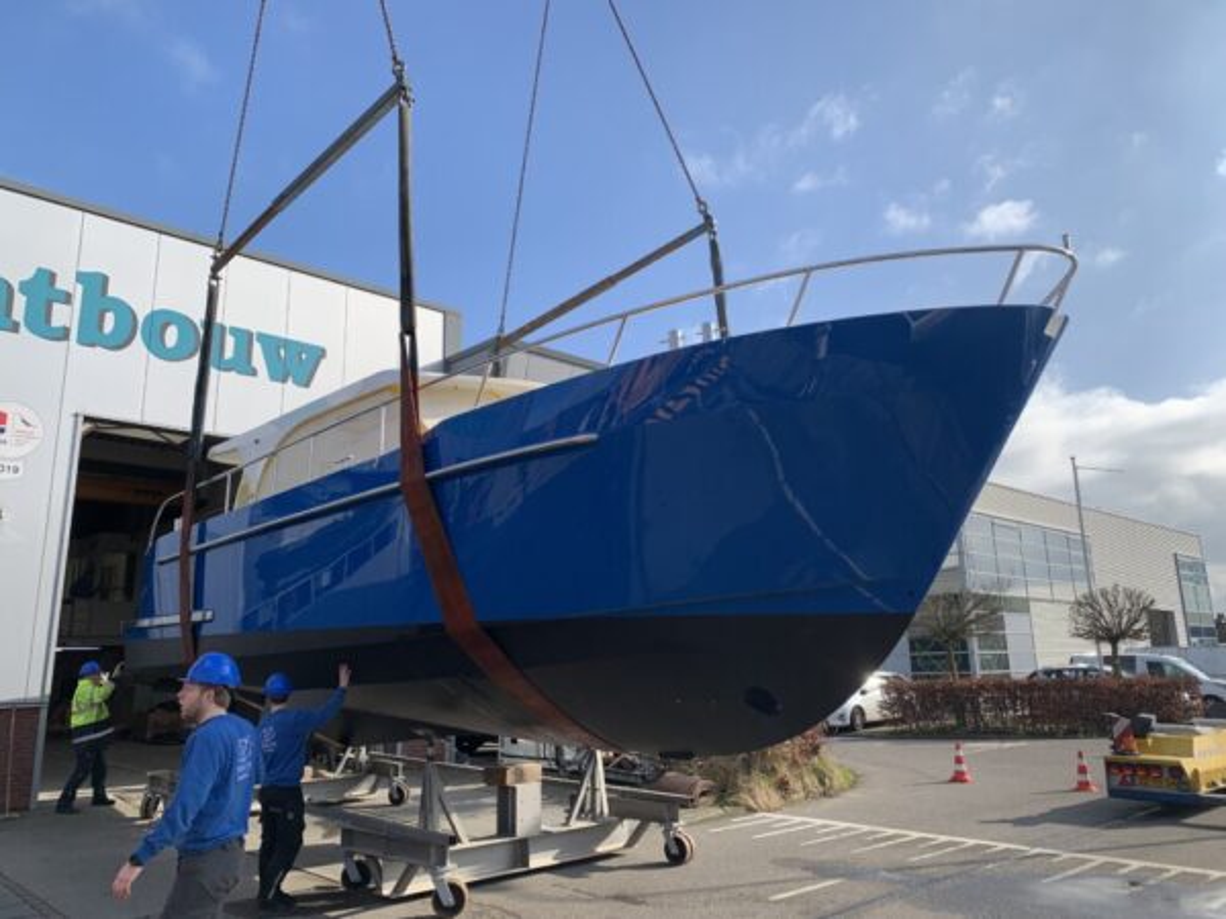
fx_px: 921
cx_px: 613
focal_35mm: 26
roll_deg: +0.8
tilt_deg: +13.4
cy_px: 460
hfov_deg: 67.3
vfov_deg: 53.1
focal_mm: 4.25
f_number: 1.8
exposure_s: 1/1992
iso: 25
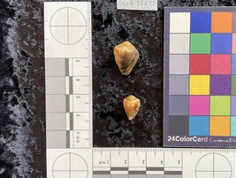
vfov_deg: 37.8
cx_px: 141
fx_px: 259
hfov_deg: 48.6
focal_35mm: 38
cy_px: 93
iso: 50
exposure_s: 1/120
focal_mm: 3
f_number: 1.8
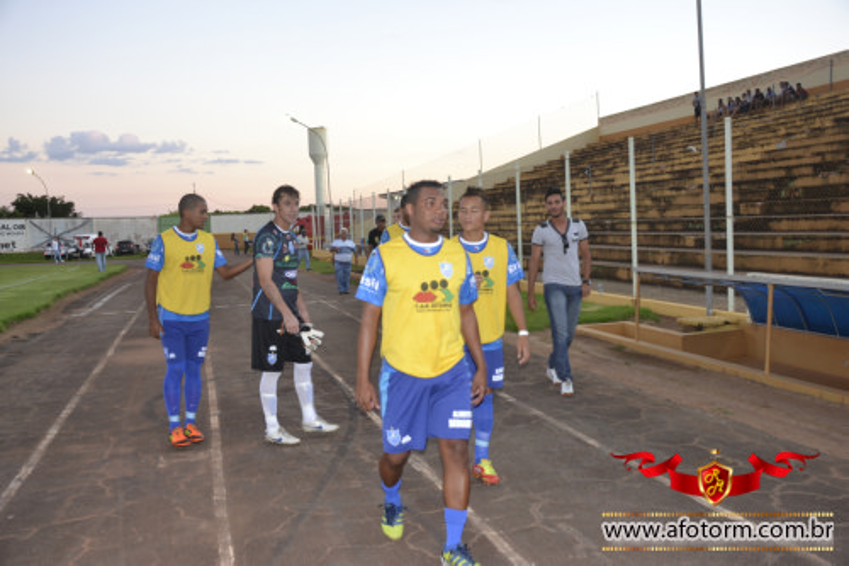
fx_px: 849
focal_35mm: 36
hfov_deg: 53.1
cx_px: 424
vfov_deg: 36.8
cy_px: 283
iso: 400
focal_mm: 24
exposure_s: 1/60
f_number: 3.8
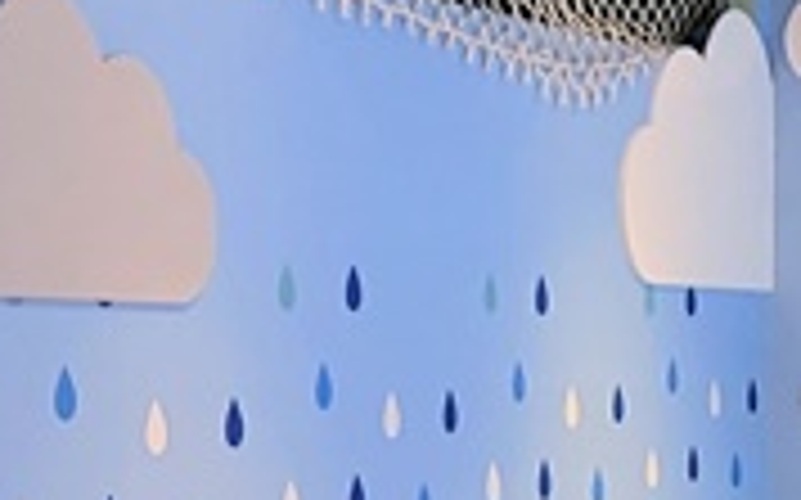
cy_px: 622
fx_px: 3381
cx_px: 1012
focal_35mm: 155
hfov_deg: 13.1
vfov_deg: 8.3
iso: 250
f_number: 1.8
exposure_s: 1/120
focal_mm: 5.4
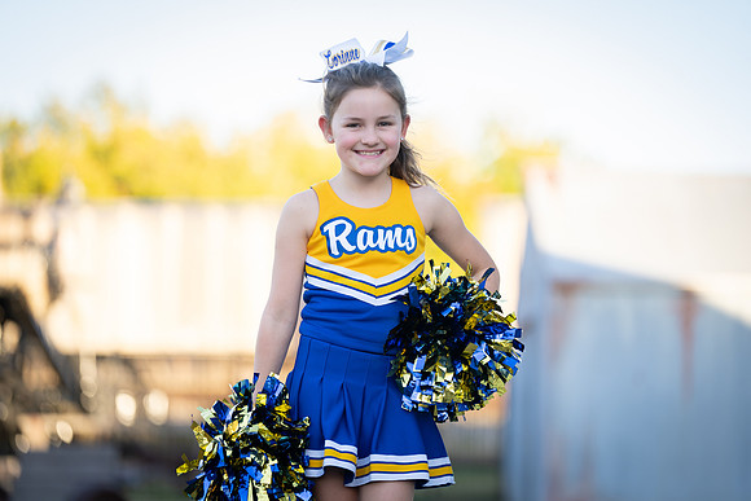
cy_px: 250
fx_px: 2984
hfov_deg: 14.3
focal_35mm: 143
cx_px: 376
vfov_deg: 9.6
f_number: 2.8
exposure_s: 1/320
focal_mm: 143
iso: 125
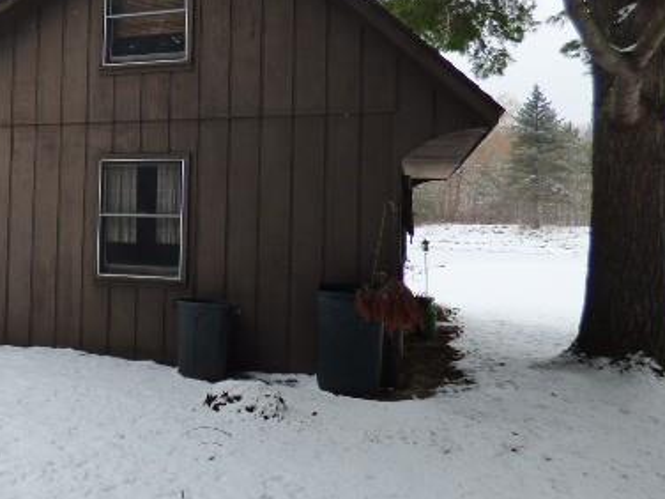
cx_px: 141
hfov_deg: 50.9
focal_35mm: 34
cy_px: 189
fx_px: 653
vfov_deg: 41.5
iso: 200
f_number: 2.8
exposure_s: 1/400
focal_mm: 3.58
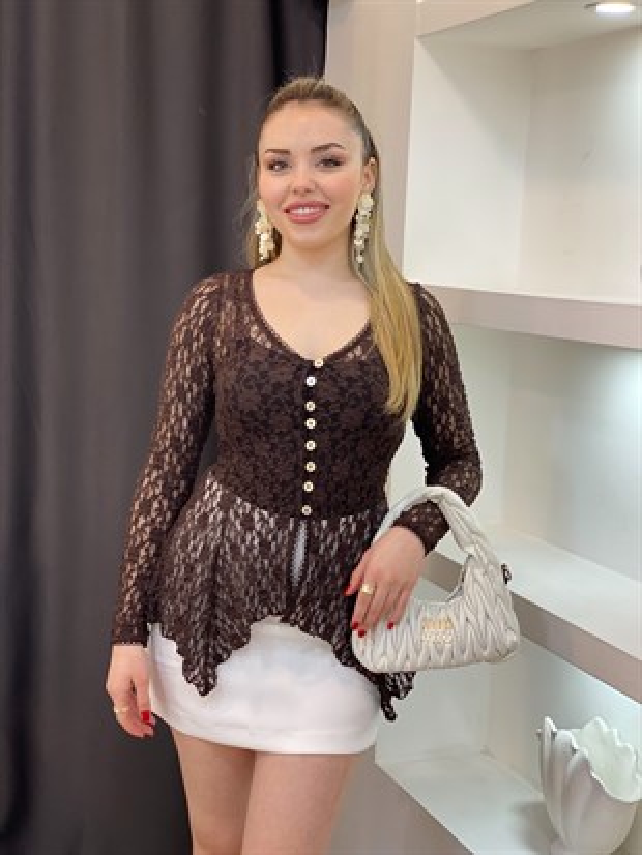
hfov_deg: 28.0
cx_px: 321
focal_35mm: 52
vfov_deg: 36.8
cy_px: 428
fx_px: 1285
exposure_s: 1/100
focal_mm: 6
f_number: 2
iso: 100
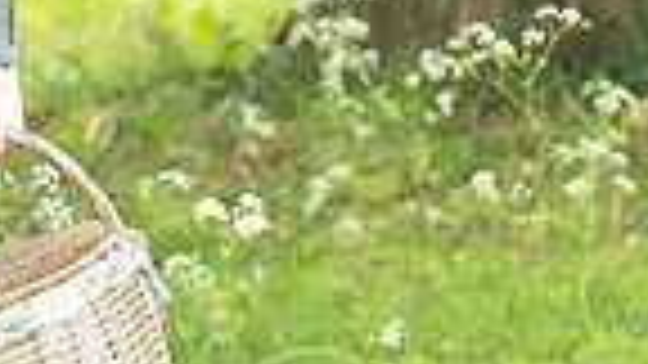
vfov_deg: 2.4
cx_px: -126
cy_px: -94
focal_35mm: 505
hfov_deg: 4.3
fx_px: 8677
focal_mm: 120
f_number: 6.3
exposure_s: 1/400
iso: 2000
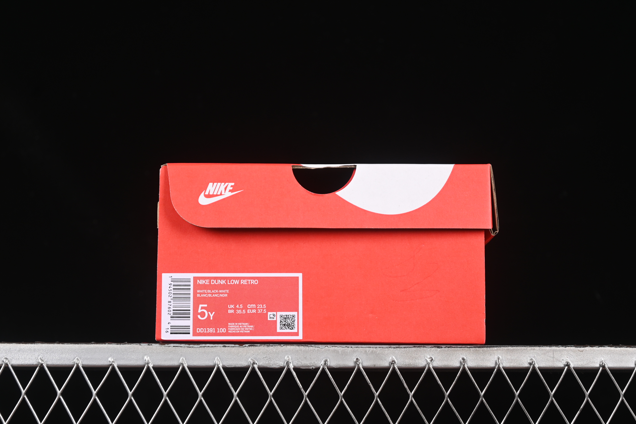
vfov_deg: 18.2
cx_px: 318
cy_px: 212
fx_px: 1325
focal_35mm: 75
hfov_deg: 27.0
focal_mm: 50
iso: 160
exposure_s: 1/60
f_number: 6.3
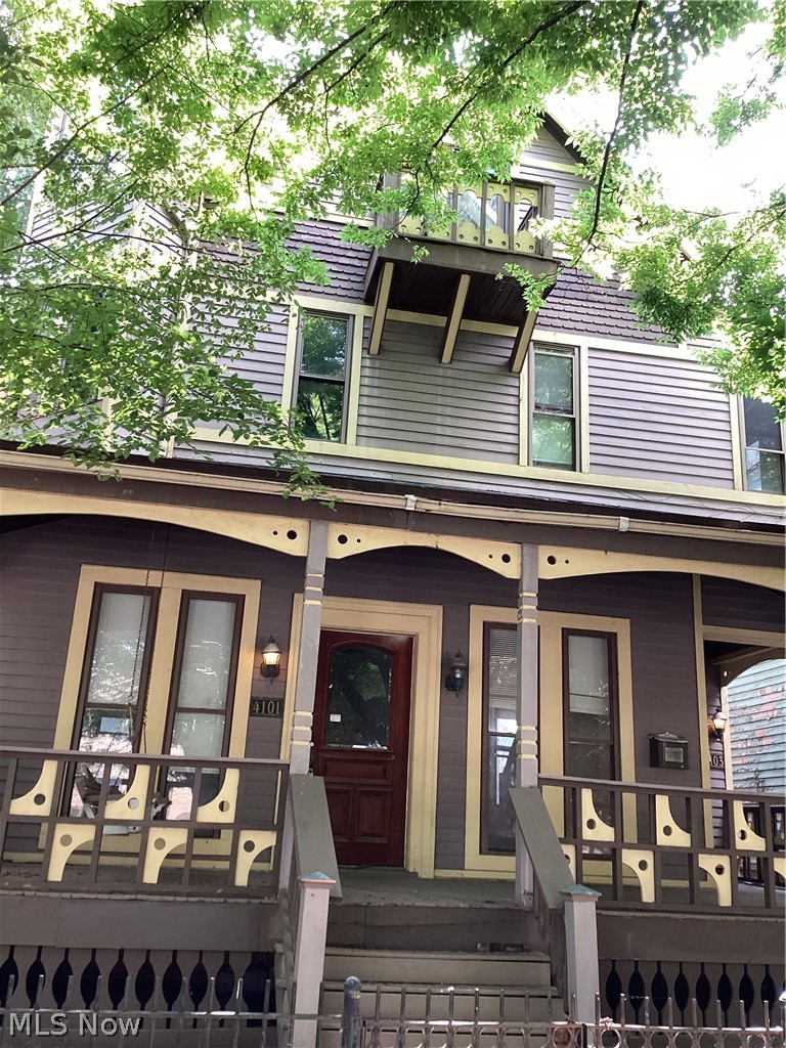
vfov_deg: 58.4
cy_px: 524
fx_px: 939
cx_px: 393
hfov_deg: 45.4
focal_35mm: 31
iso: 100
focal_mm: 3.3
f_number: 2.4
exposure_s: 1/120
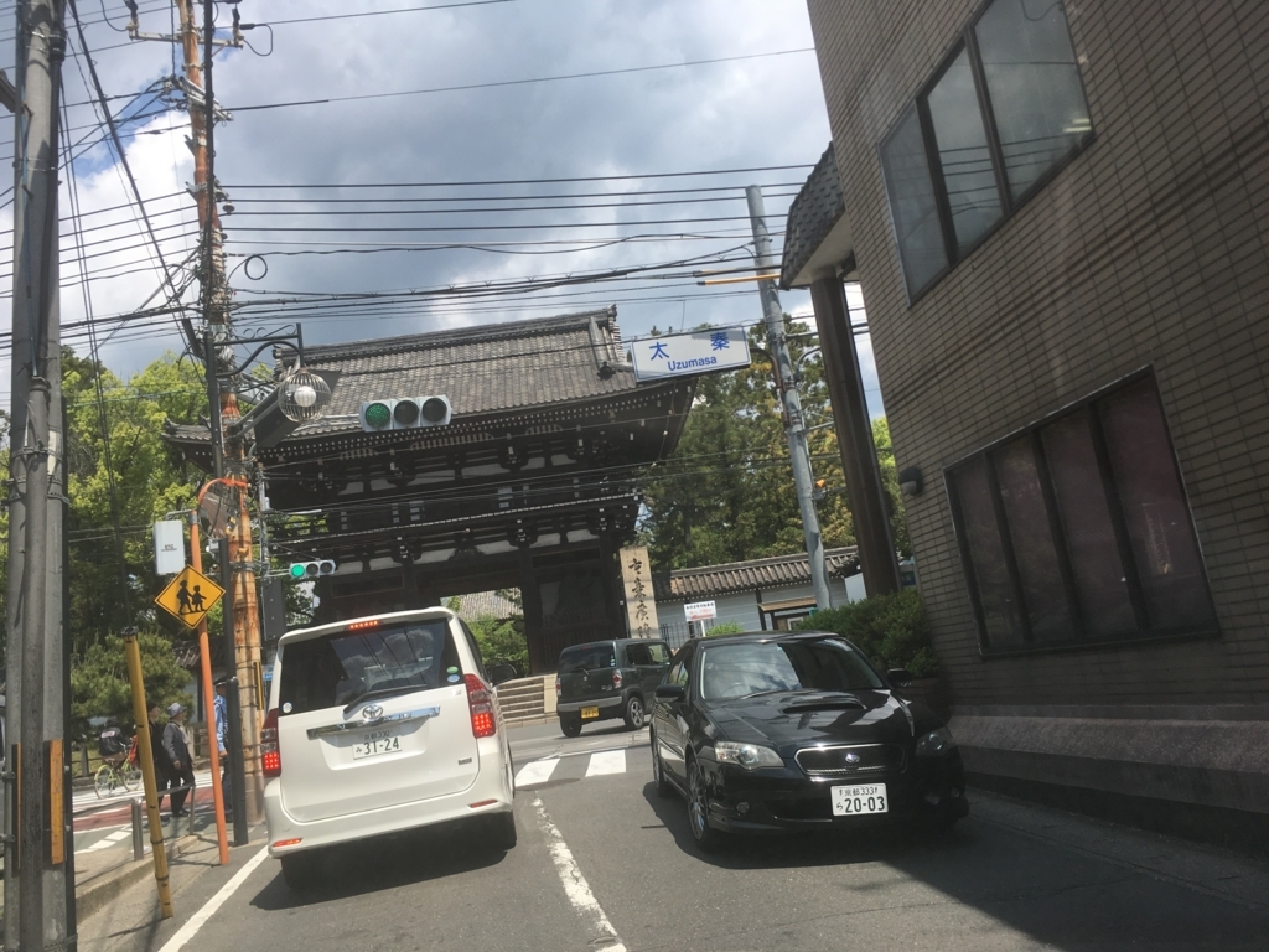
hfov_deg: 61.7
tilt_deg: +4.8
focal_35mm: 29
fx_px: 1063
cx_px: 634
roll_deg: +8.9
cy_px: 476
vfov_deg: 48.2
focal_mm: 4.15
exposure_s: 1/1040
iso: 25
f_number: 2.2
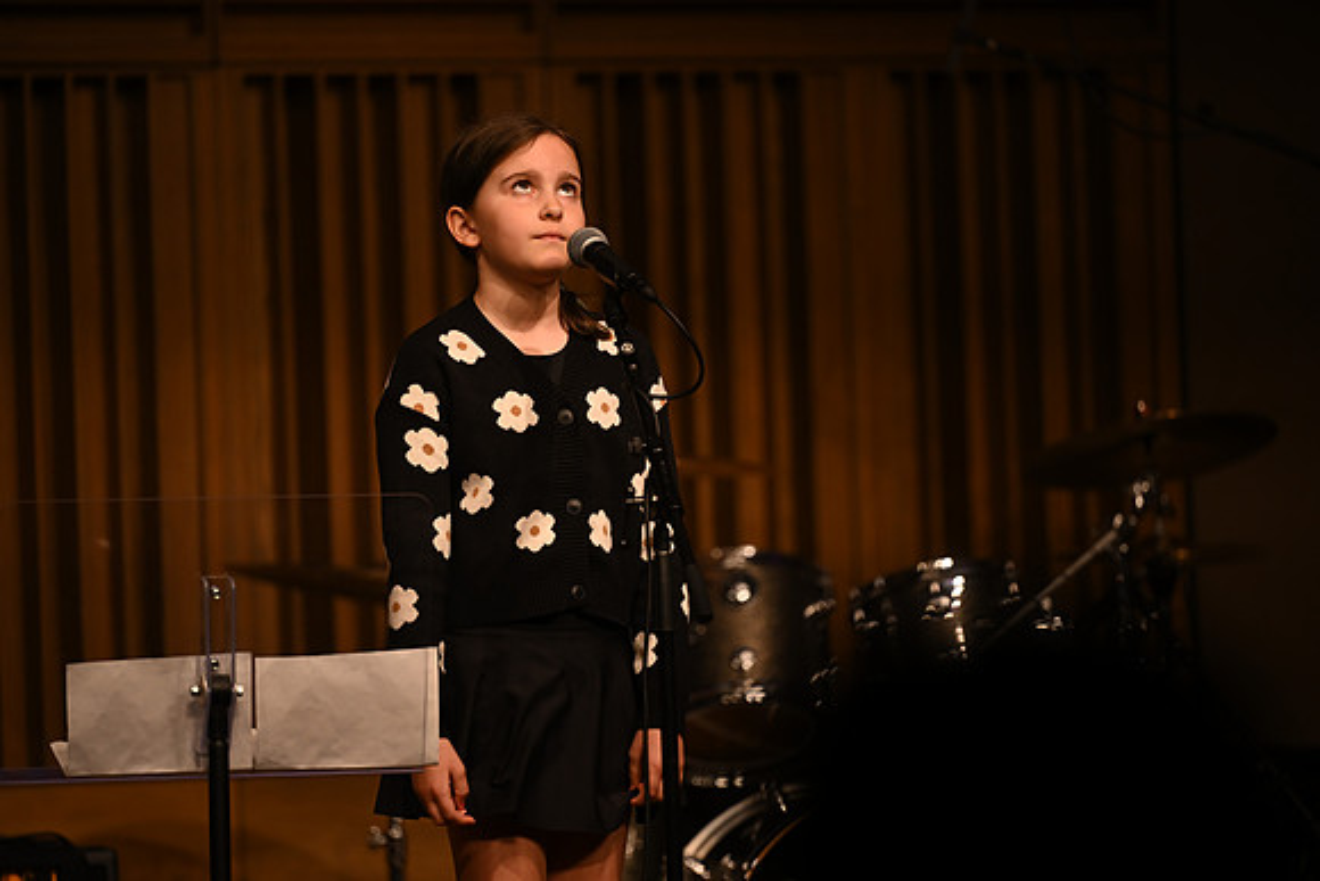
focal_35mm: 200
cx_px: 660
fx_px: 7335
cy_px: 440
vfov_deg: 6.9
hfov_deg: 10.3
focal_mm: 200
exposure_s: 1/400
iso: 1000
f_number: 2.8
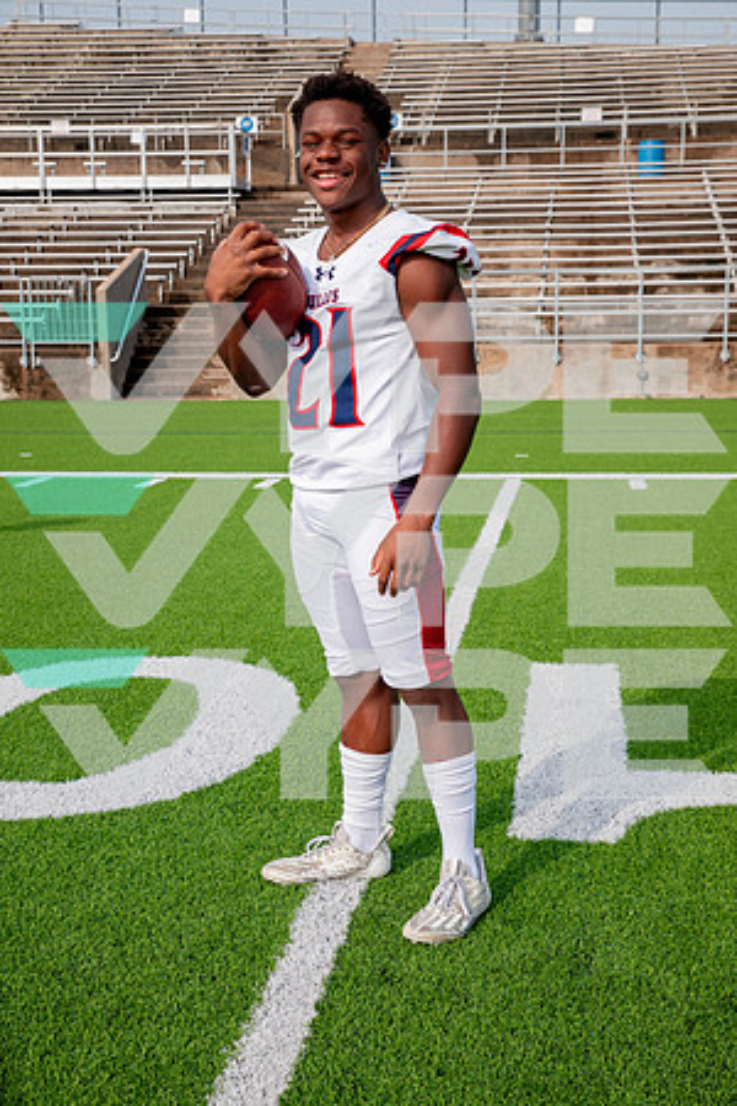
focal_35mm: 52
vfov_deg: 38.2
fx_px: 1597
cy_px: 553
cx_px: 368
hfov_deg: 26.0
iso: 125
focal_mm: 52
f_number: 7.1
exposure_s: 1/320
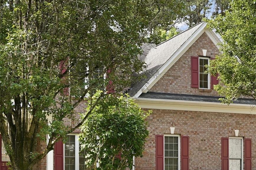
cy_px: 96
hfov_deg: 26.9
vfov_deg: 18.1
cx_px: 100
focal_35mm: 75
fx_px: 533
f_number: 5
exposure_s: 1/100
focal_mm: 32
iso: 100
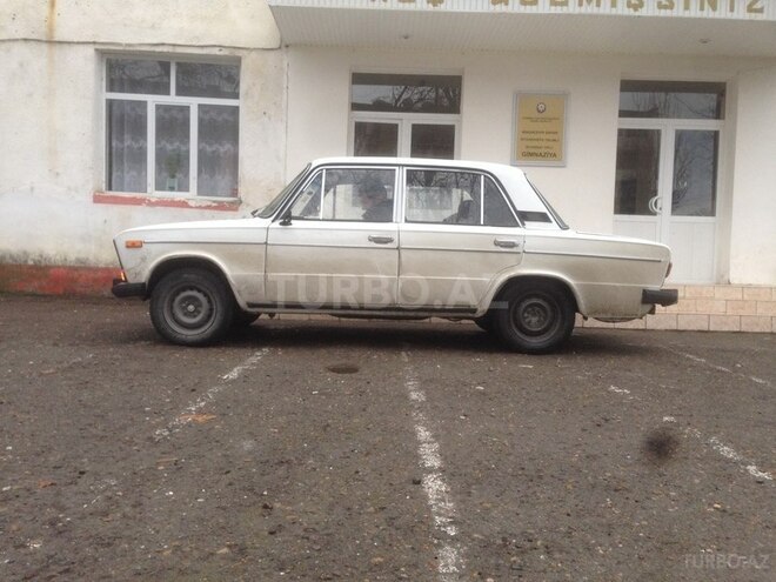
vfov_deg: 42.9
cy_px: 291
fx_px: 740
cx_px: 388
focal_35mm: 33
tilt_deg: -1.8
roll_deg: -3.9
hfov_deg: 55.4
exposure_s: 1/120
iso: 80
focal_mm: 4.12
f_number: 2.4
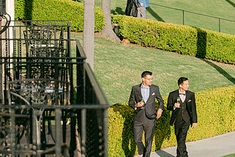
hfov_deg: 12.4
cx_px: 143
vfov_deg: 8.3
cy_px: 81
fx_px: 1084
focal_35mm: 166
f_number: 2.8
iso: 160
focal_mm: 61
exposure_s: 1/1800
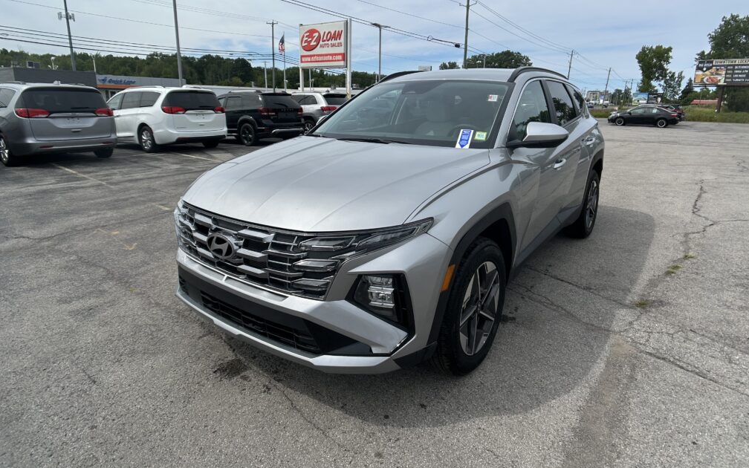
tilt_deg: -12.6
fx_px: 572
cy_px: 190
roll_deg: -1.8
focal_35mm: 28
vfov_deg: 44.3
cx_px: 380
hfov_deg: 66.5
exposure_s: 1/5319
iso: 50
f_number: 1.5
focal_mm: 5.7
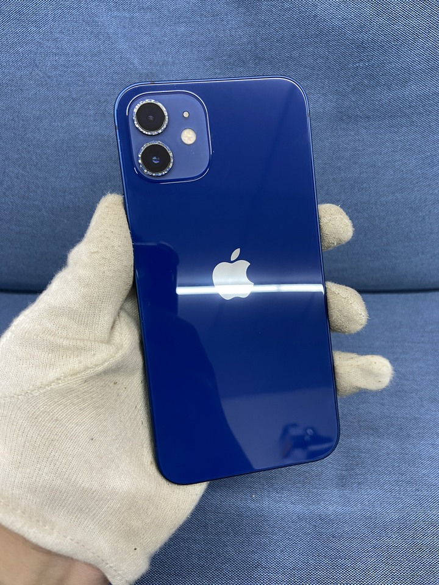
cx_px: 220
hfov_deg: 53.1
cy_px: 292
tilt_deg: -51.8
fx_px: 440
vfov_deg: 67.3
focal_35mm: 26
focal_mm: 4.25
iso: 125
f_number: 1.8
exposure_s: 1/60
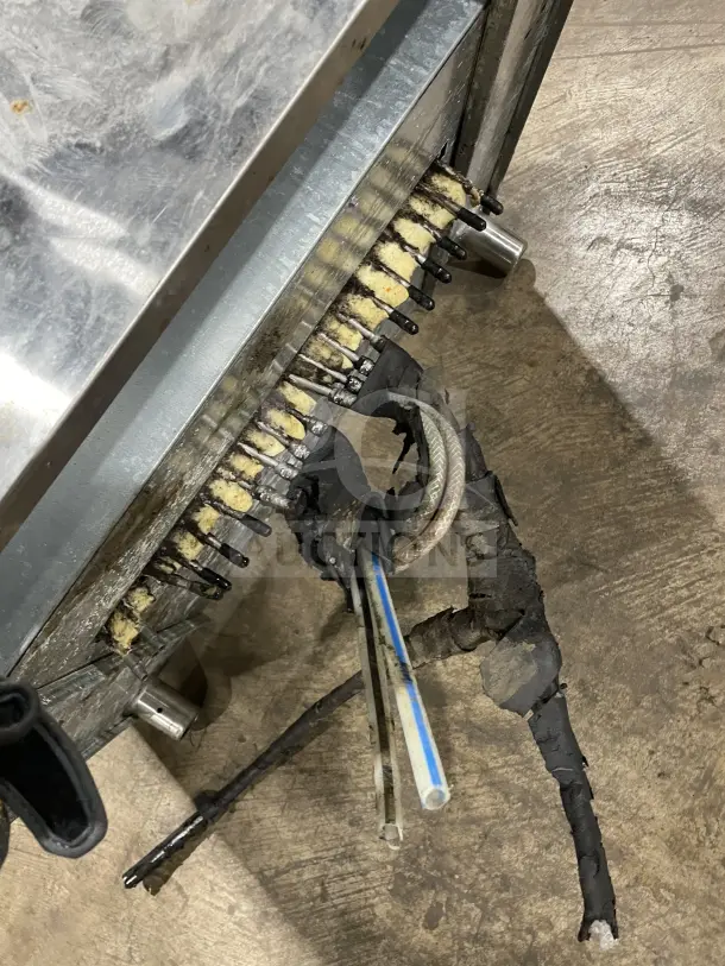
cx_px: 362
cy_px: 483
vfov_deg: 67.3
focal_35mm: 26
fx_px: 726
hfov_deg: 53.1
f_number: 1.6
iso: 320
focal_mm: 4.2
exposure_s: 1/60
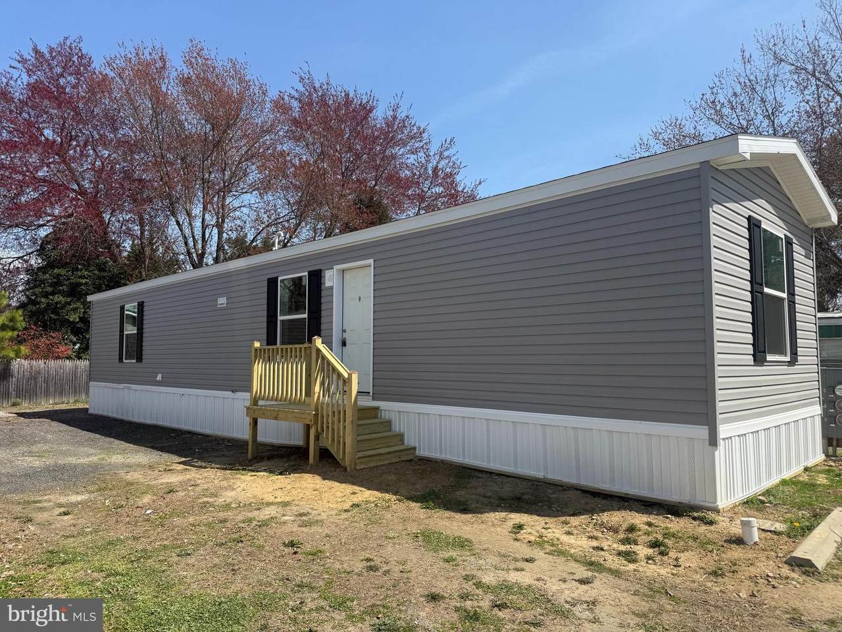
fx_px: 584
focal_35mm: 24
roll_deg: +0.2
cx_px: 421
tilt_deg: +5.8
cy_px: 316
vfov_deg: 56.8
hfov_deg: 71.6
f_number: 1.78
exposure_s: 1/4167
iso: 80
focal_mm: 6.76
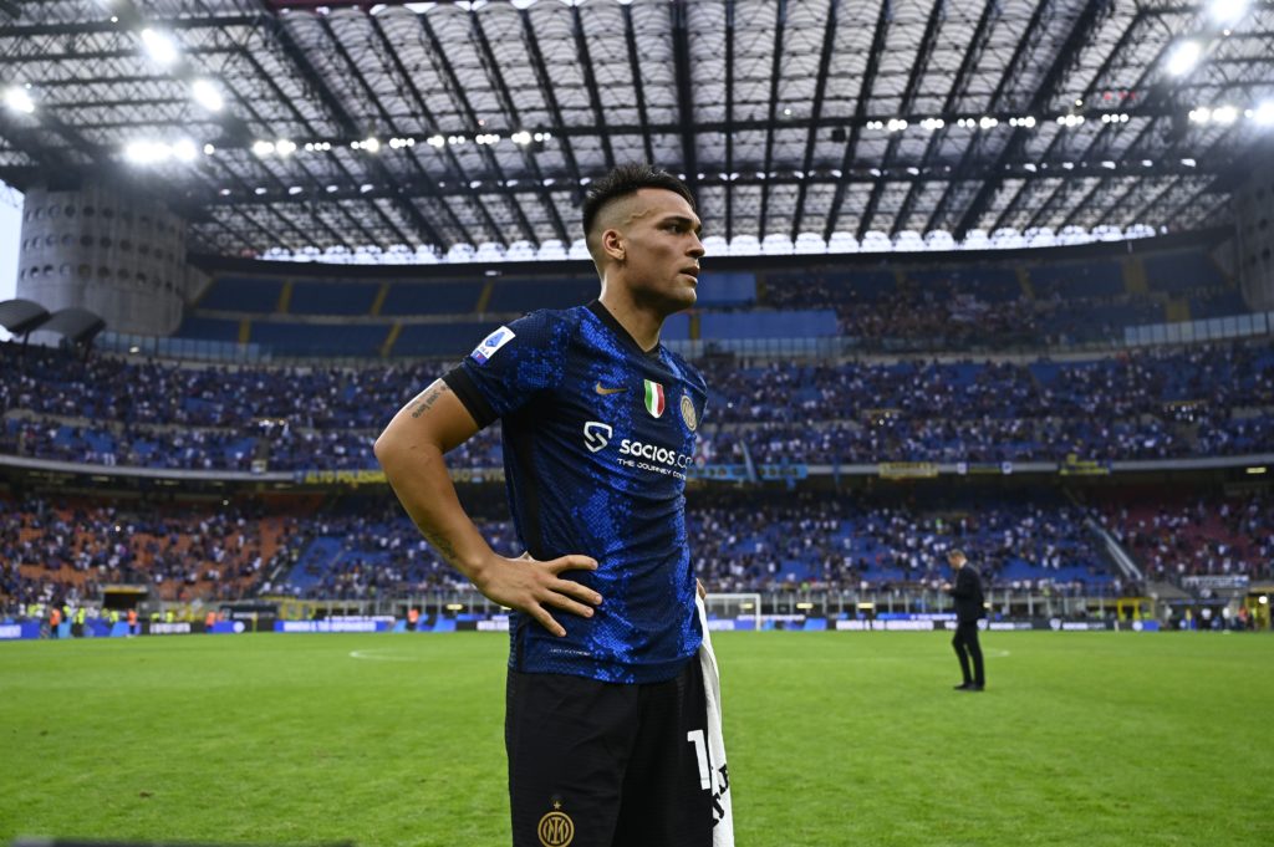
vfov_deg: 39.9
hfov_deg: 57.3
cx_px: 637
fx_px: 1167
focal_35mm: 33
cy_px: 424
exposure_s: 1/1600
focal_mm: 33
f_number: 3.5
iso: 2000
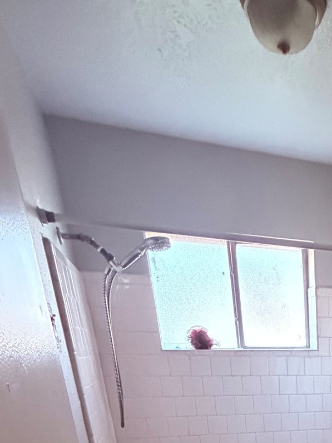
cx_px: 355
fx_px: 460
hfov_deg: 34.8
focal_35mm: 36
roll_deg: +0.7
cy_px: 539
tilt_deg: -22.6
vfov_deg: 37.7
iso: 1000
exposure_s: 1/60
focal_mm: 2.22
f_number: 2.2
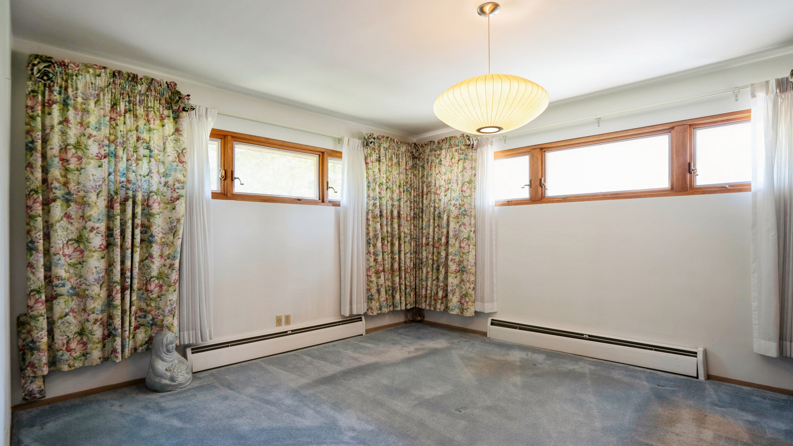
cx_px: 392
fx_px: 357
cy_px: 233
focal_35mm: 17
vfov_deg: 63.9
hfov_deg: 95.9
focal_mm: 16
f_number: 4
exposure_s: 1/10
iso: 200
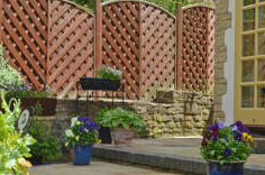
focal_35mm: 75
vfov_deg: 18.1
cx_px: 146
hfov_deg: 27.0
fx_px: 551
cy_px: 102
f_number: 8
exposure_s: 1/250
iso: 140
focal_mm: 18
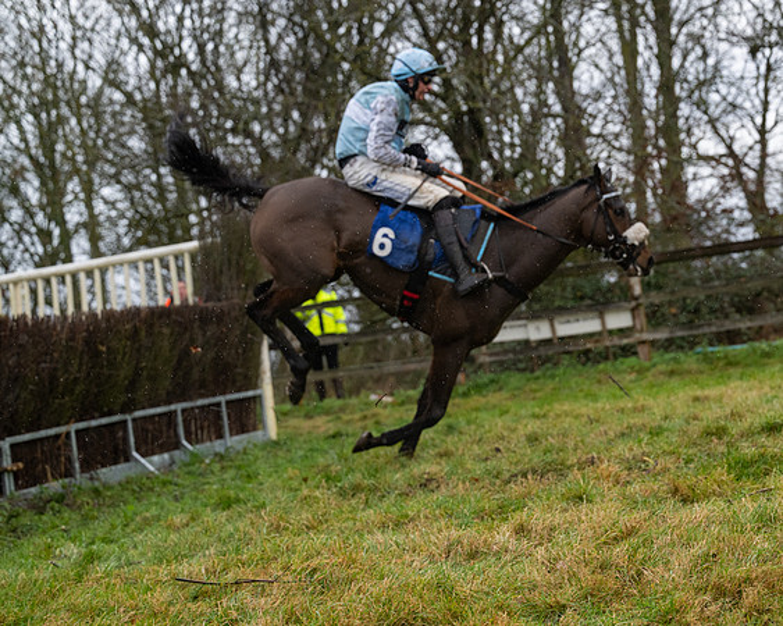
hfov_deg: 24.2
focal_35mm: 79
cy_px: 313
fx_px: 1826
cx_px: 405
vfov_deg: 19.4
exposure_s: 1/1250
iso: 800
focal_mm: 70
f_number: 4
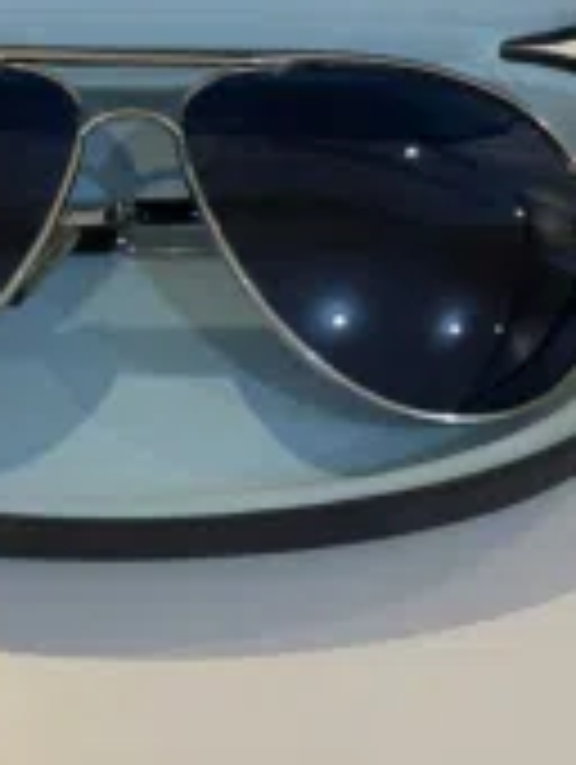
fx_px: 1350
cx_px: 108
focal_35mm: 61
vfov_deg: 31.0
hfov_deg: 23.7
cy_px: 171
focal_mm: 4.2
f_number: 1.6
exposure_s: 1/50
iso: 250
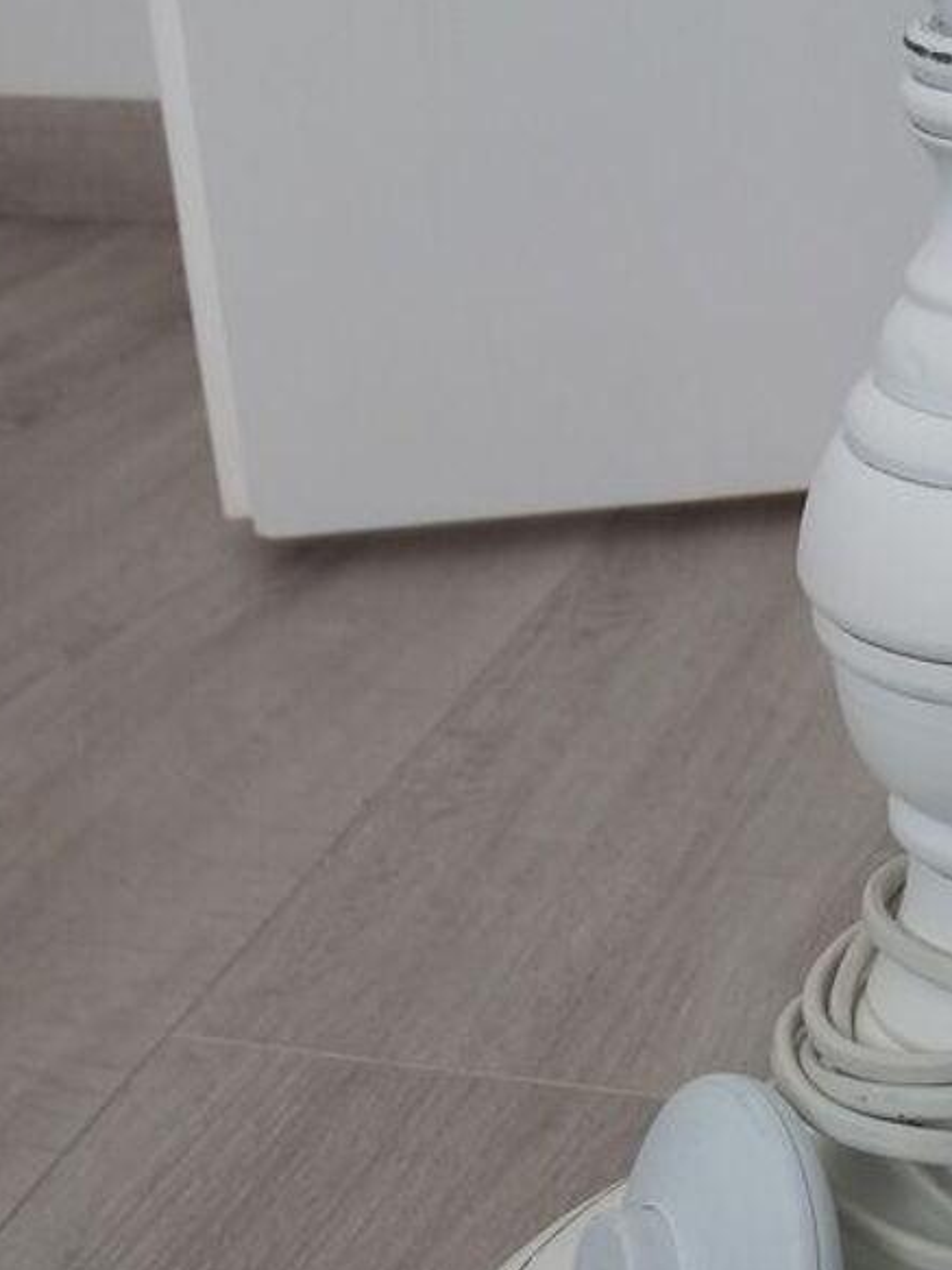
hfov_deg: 22.4
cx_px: 861
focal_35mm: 64
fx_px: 2348
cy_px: 1025
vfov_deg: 29.5
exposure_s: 1/132
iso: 64
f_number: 1.9
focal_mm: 3.7
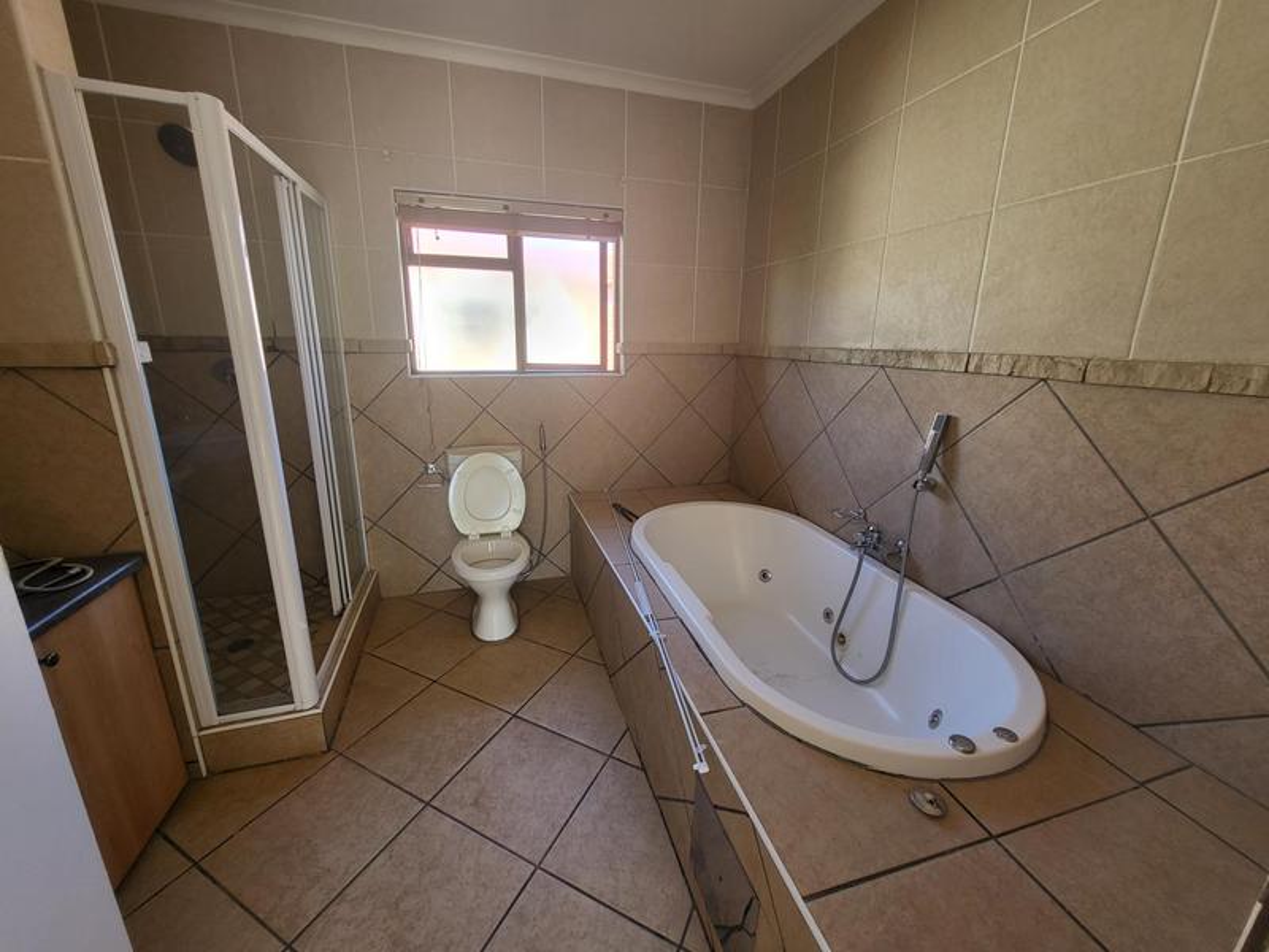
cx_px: 634
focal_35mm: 13
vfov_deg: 89.9
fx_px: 477
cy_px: 476
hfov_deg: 106.2
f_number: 2.2
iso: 50
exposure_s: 1/50
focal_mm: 1.74
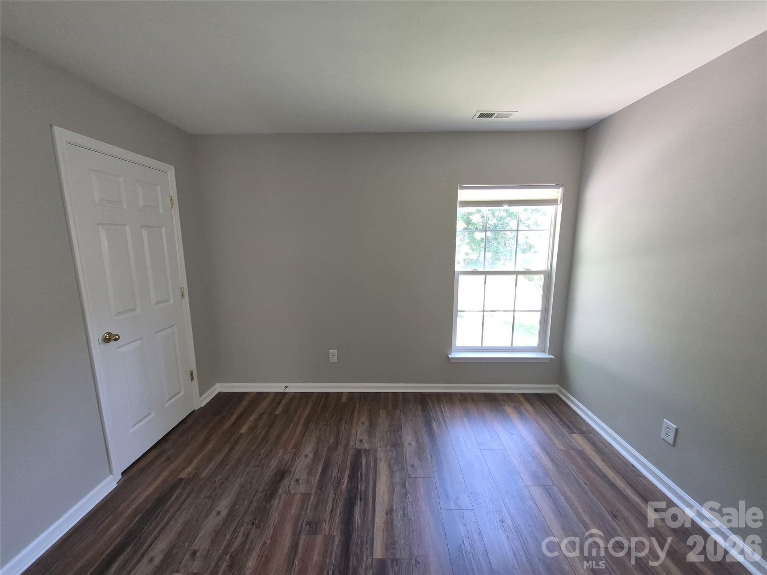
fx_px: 288
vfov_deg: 89.9
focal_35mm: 13
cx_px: 384
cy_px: 288
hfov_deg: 106.2
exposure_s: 1/50
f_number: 2.2
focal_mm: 1.74
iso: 100
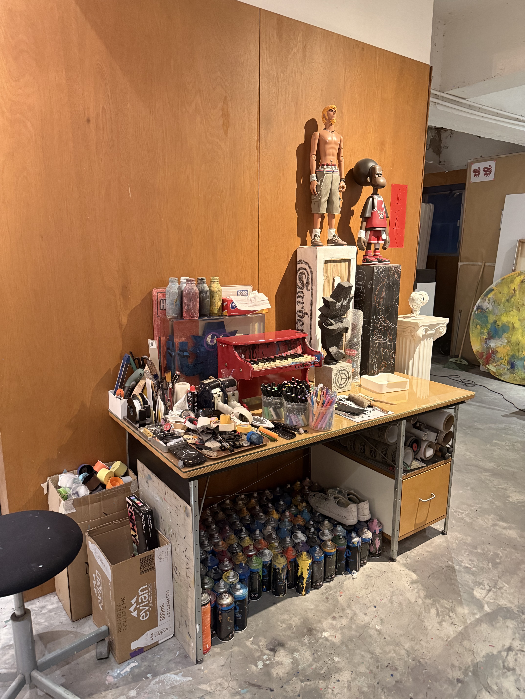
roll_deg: -0.9
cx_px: 262
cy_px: 350
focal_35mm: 24
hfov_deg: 56.8
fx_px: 485
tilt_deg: -11.9
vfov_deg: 71.6
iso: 800
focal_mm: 6.76
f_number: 1.78
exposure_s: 1/33
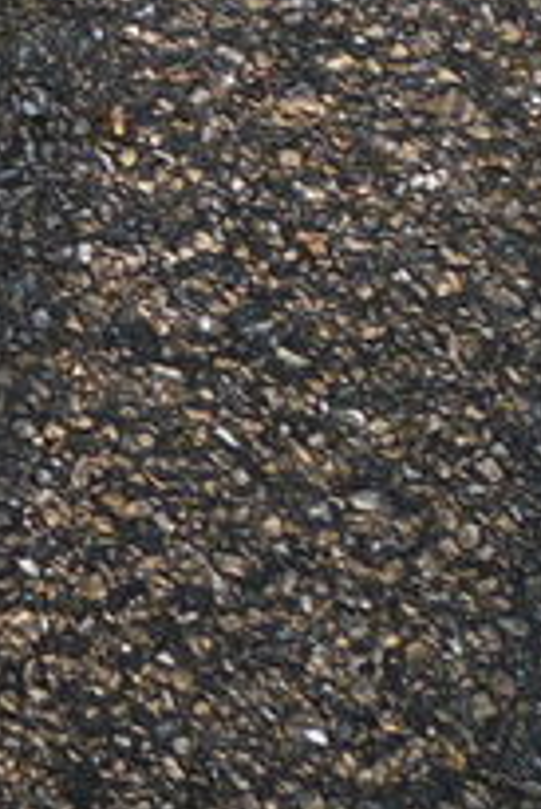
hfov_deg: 7.7
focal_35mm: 152
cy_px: -225
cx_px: -1161
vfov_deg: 13.1
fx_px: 3420
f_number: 3.3
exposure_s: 1/80
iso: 100
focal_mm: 5.2
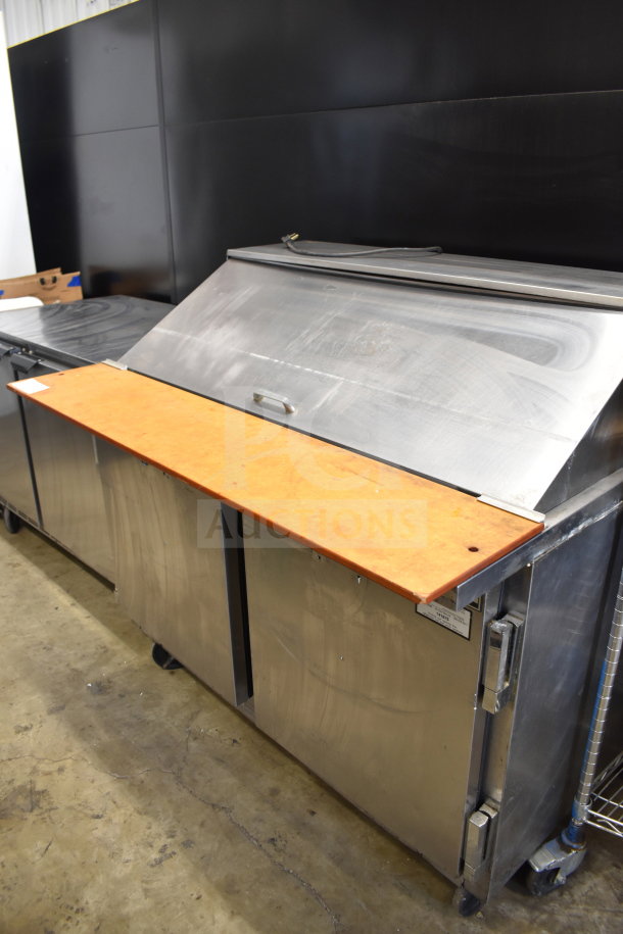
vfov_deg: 67.4
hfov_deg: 47.9
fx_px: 701
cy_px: 467
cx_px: 312
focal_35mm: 27
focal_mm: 18
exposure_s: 1/30
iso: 800
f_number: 3.5
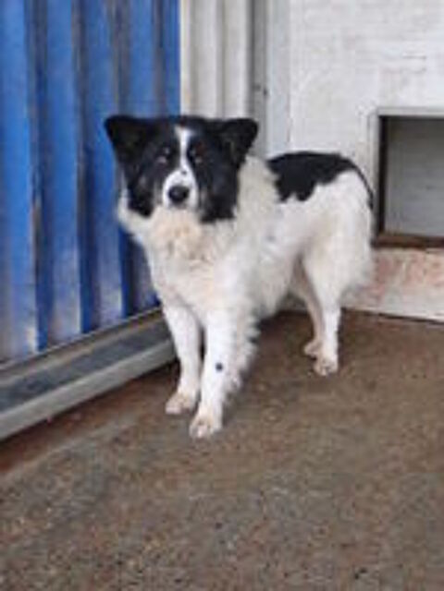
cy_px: 296
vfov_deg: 33.2
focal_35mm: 58
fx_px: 992
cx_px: 222
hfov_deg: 25.2
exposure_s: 1/500
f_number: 3.5
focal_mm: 10.35
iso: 2500
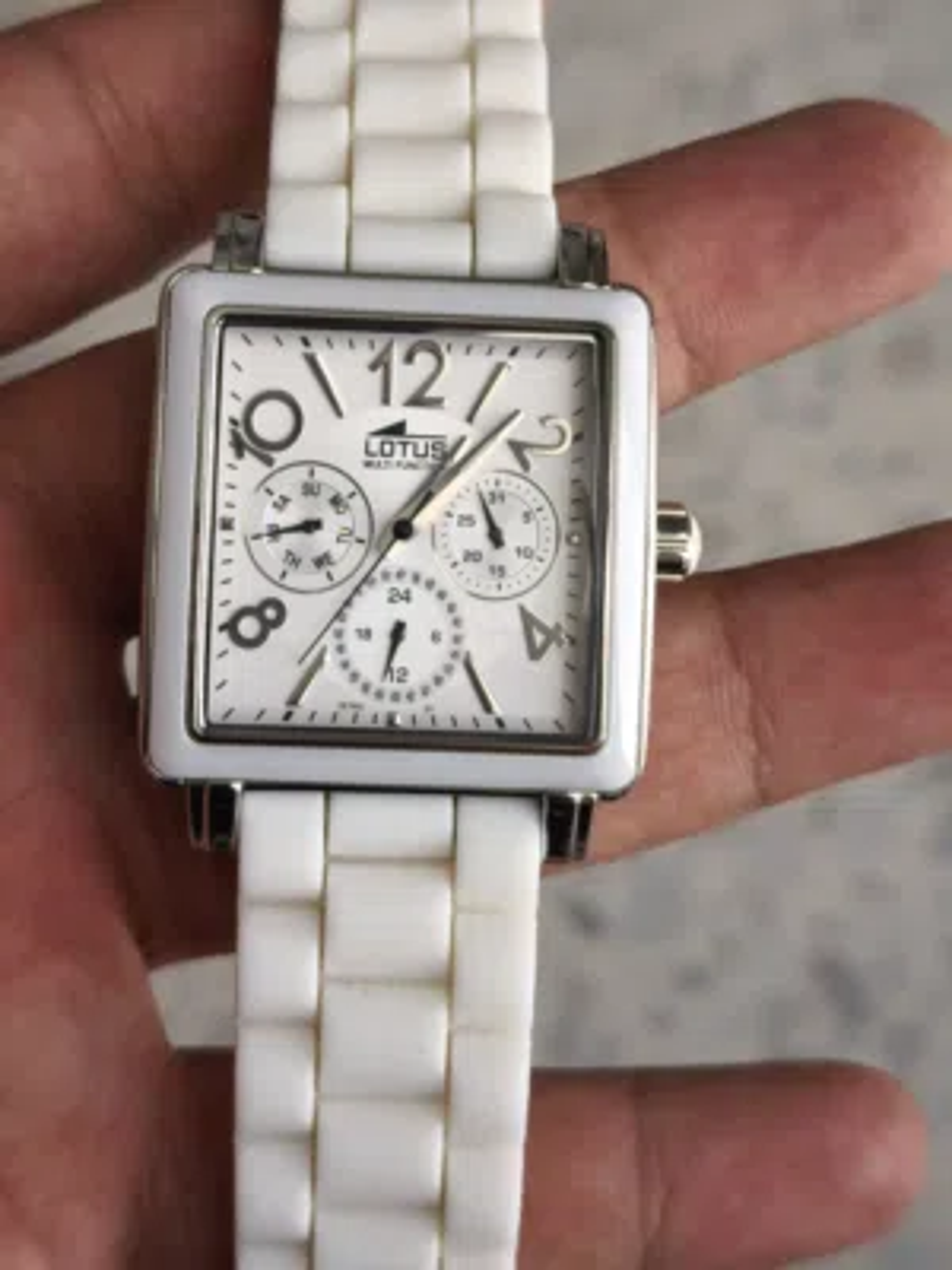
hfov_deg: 24.4
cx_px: 476
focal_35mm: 60
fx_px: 2200
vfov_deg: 32.2
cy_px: 635
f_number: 1.6
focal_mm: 6.57
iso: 400
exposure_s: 1/469
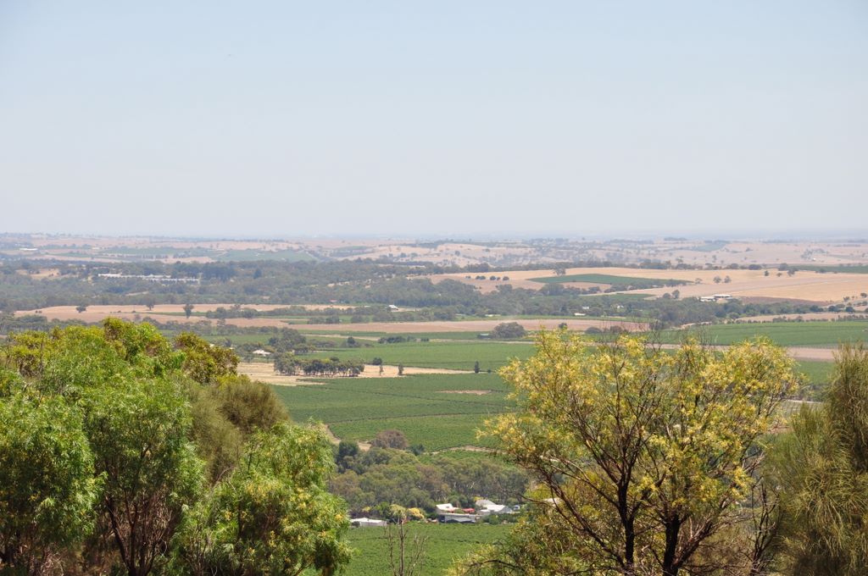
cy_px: 288
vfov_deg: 9.9
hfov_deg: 14.9
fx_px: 3323
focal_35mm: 138
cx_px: 434
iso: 200
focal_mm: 92
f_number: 10
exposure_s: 1/320
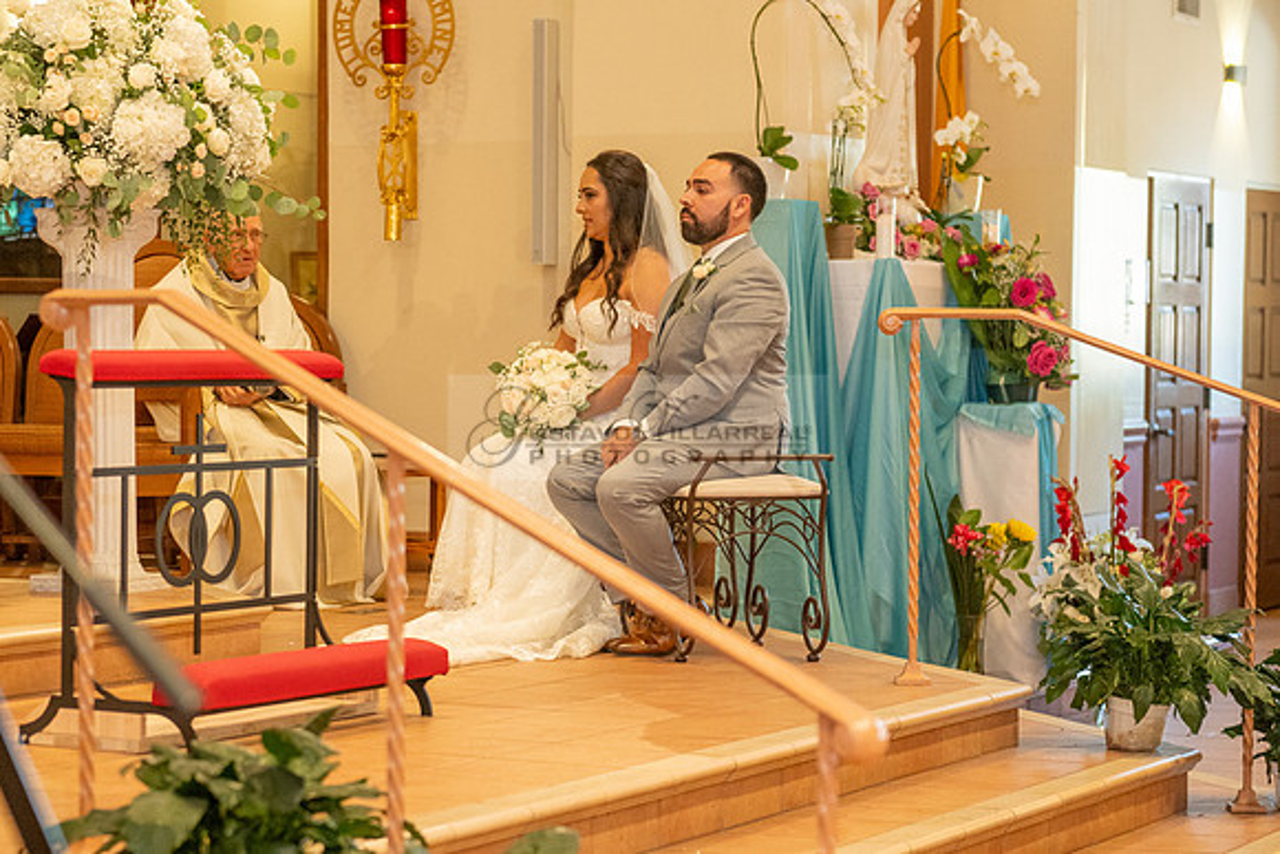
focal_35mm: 107
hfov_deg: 19.1
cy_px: 533
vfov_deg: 12.8
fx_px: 3797
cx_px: 397
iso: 1600
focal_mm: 70
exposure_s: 1/160
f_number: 2.8
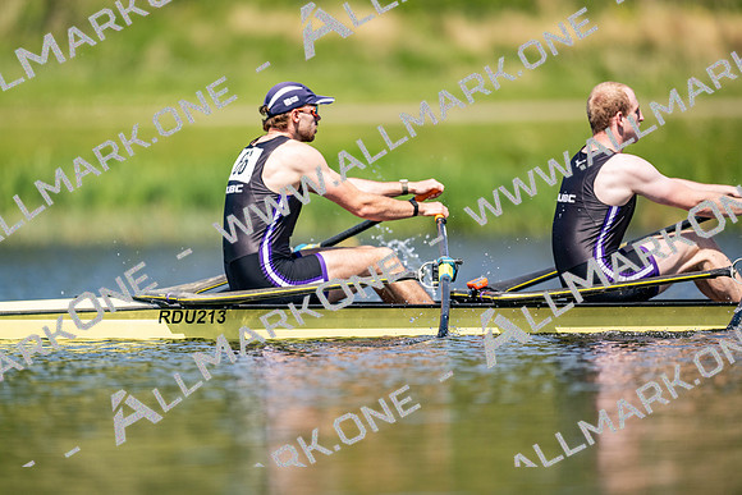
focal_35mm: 600
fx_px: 12369
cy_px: 248
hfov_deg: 3.4
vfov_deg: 2.3
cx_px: 371
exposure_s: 1/2500
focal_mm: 600
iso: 250
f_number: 4
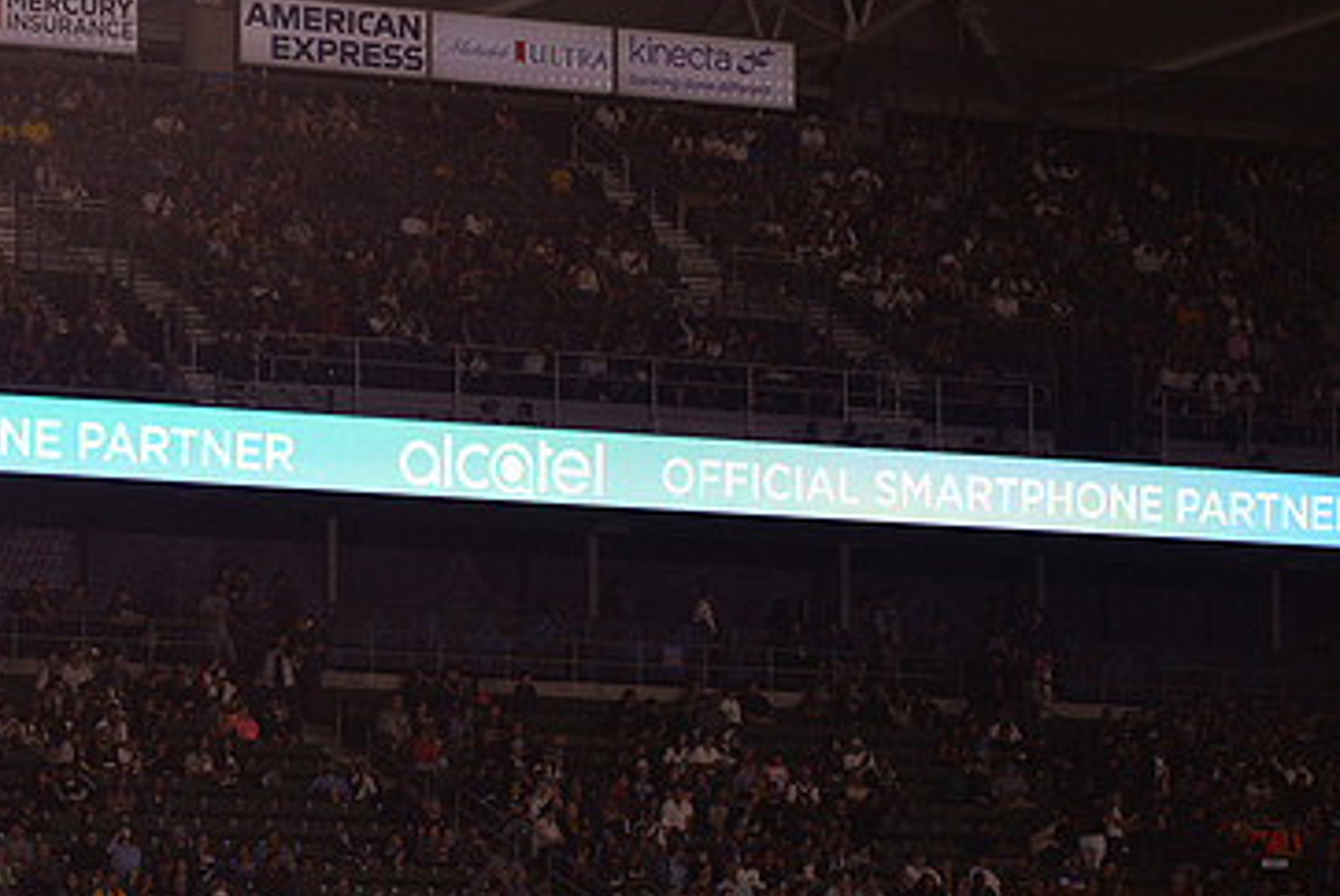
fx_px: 8046
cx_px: 281
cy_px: 428
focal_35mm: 216
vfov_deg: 6.4
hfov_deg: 9.5
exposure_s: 1/3200
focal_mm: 135
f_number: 2.8
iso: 1600
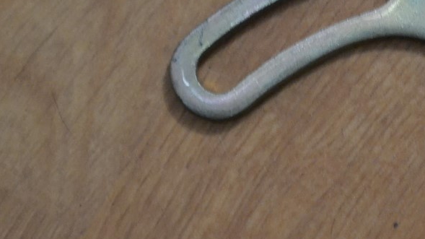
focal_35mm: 198
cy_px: 146
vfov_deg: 6.1
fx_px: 2233
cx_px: 417
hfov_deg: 10.8
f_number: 5.6
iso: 3200
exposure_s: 1/15
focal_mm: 55
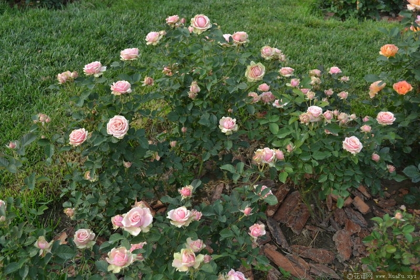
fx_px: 455
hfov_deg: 49.6
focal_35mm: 39
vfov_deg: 34.2
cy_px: 140
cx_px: 210
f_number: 5.6
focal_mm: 26
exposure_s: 1/125
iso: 110
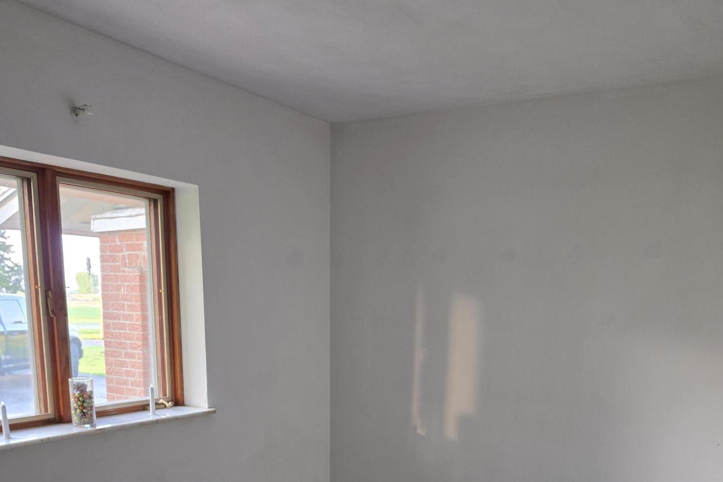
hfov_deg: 57.2
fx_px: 663
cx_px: 365
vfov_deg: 36.9
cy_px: 450
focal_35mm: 33
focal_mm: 6.5
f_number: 1.4
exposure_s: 1/120
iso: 640
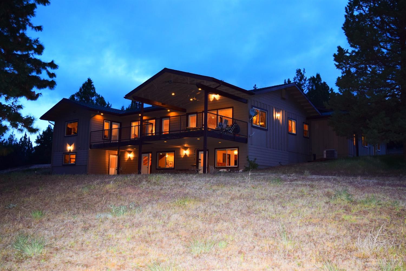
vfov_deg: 36.9
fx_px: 406
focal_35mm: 36
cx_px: 203
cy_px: 136
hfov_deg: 53.1
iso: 800
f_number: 4
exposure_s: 1/80
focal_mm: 24
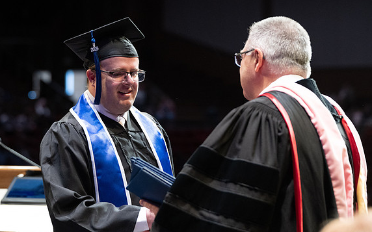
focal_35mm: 126
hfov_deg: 16.6
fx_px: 1277
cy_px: 82
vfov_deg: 10.4
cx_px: 166
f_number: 3.2
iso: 2500
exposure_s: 1/400
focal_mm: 100
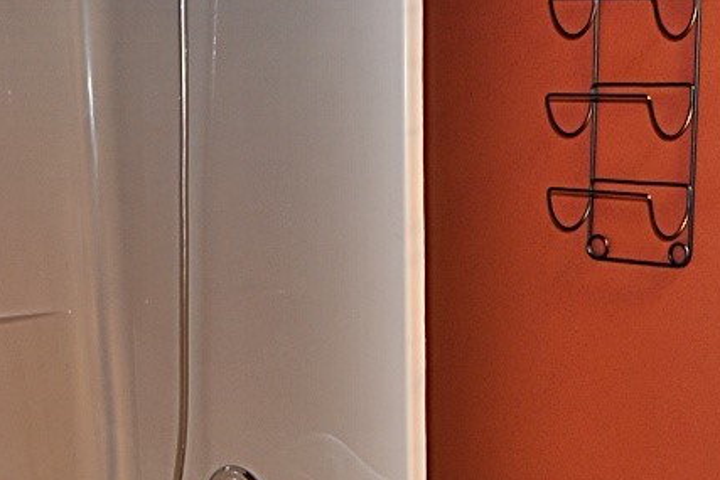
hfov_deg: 27.4
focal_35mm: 72
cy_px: 506
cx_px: 590
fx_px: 1440
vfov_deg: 18.3
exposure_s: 1/200
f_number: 5
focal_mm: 20
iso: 720
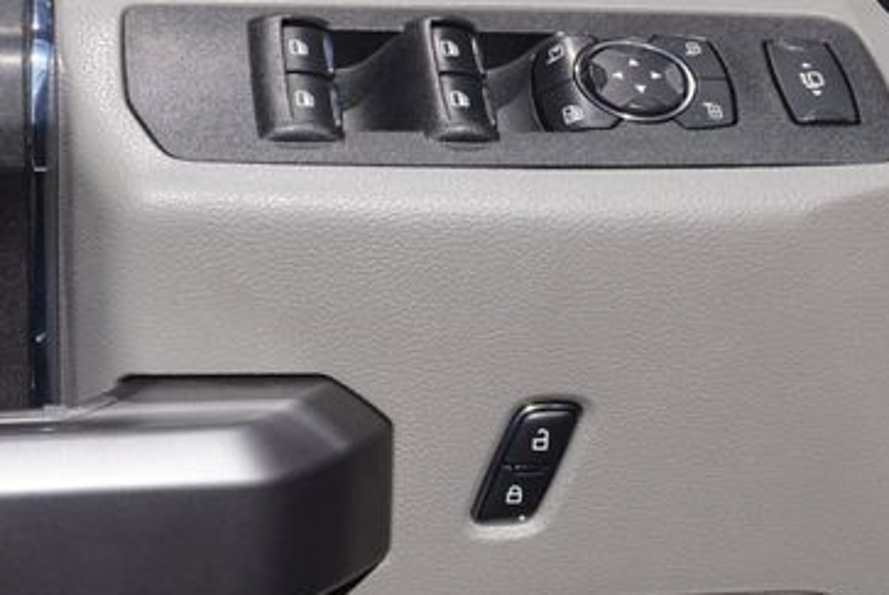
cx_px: 411
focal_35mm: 74
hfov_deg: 27.3
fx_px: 1830
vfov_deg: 18.5
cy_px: 245
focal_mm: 28
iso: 100
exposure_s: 1/400
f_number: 7.1
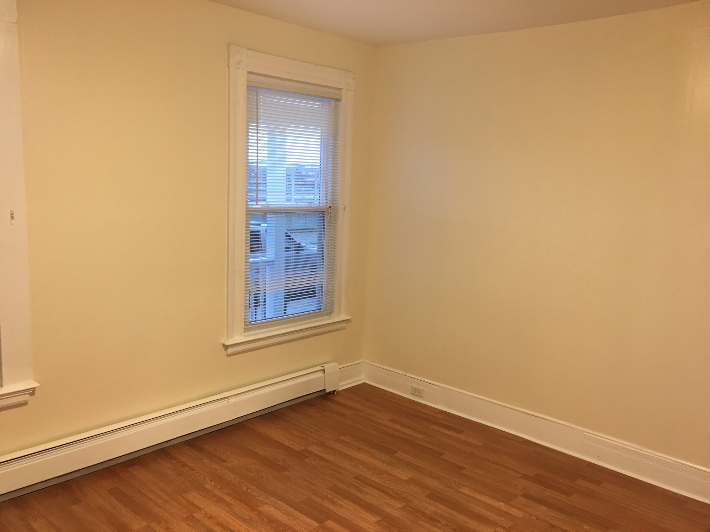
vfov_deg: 48.2
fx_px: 595
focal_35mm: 29
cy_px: 266
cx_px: 355
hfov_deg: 61.7
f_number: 2.2
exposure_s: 1/15
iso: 64
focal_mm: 4.15
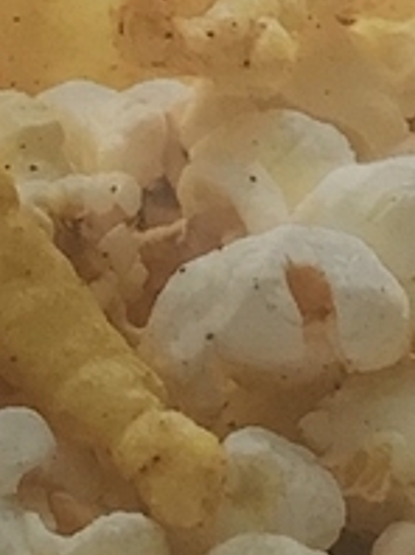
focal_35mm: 170
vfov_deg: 11.6
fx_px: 2723
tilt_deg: -86.6
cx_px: 34
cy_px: 258
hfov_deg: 8.7
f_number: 1.8
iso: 100
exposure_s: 1/6
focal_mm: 3.99
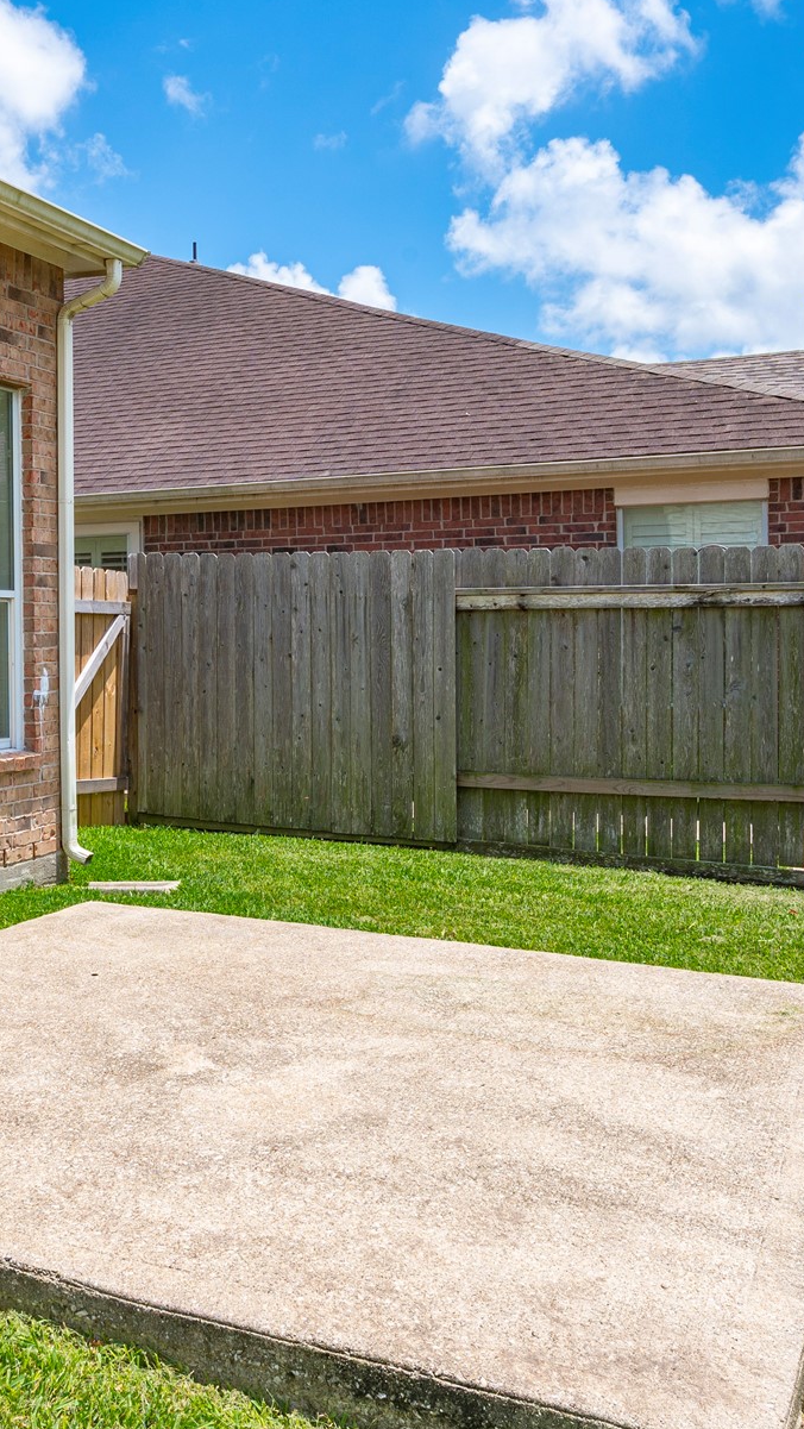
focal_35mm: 36
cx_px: 131
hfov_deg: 31.8
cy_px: 637
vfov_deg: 55.2
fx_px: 1364
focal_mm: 19
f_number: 11
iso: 125
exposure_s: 1/160
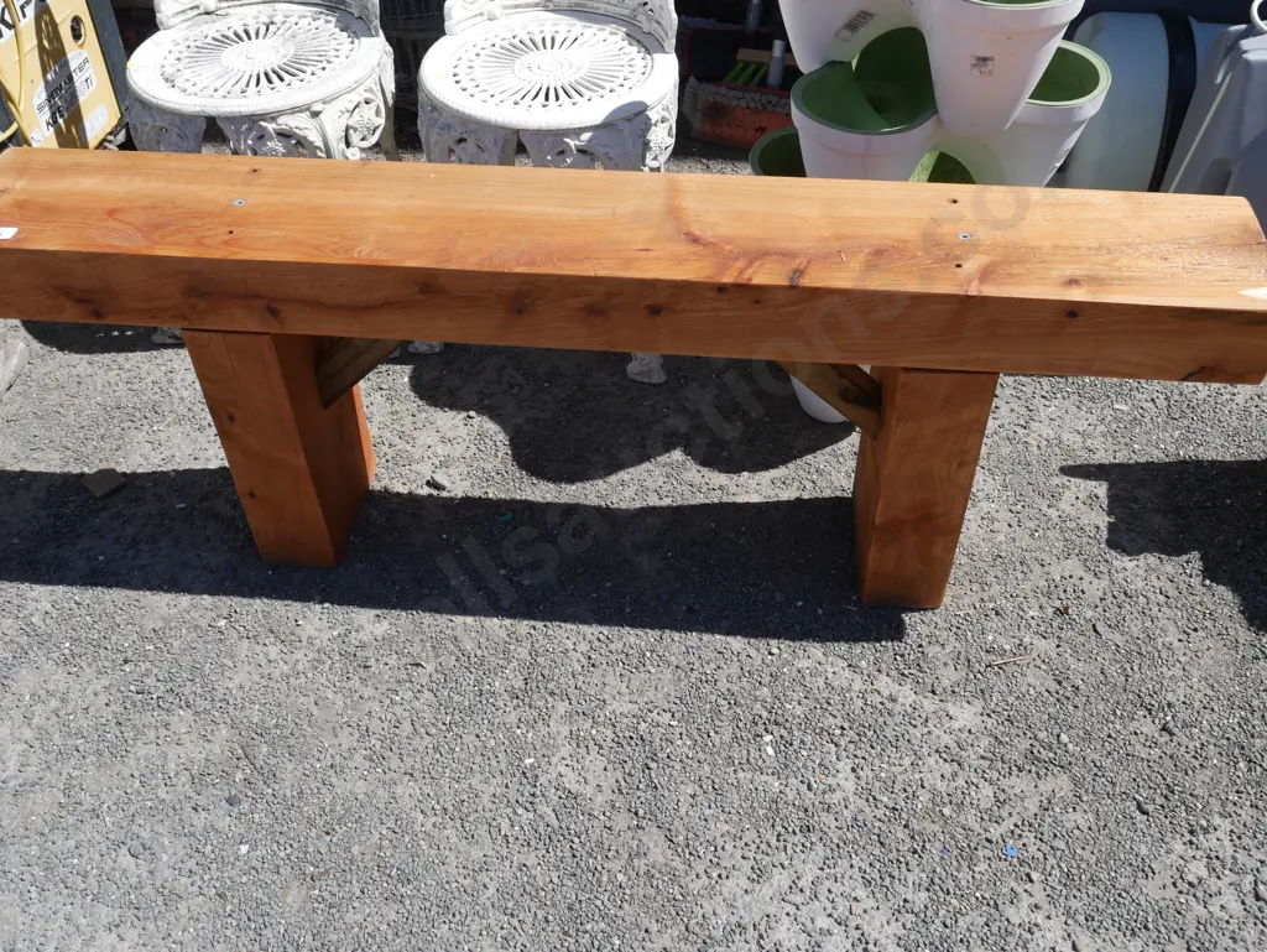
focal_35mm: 32
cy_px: 476
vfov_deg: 44.2
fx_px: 1172
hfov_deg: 56.8
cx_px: 634
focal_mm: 16
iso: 200
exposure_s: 1/500
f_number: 7.1
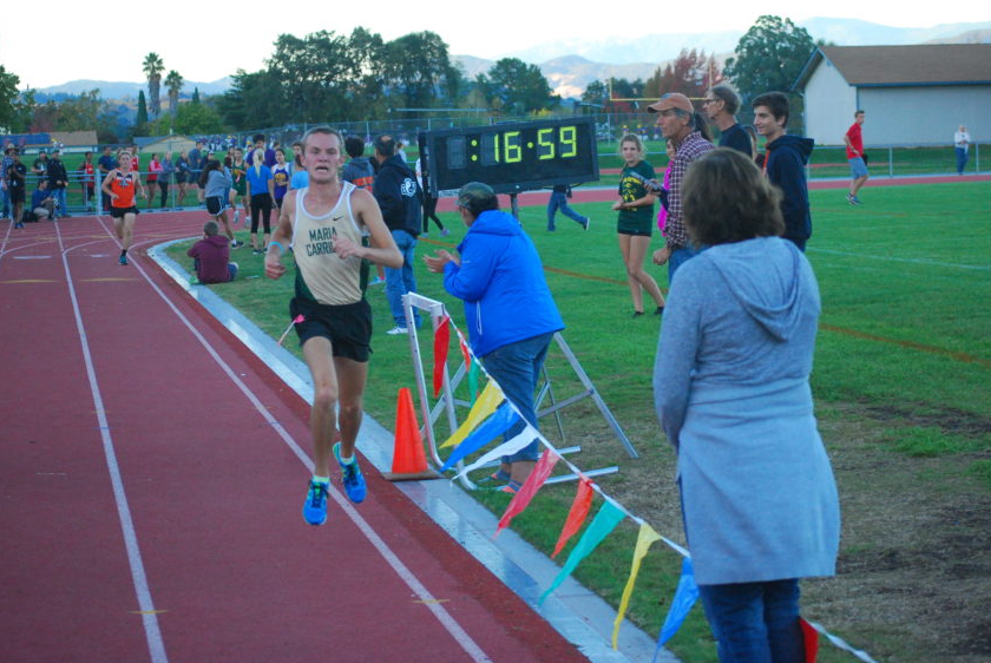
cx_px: 525
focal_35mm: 101
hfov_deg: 20.3
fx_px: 2772
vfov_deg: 13.6
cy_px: 265
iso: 1000
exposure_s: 1/400
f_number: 4.5
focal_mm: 55
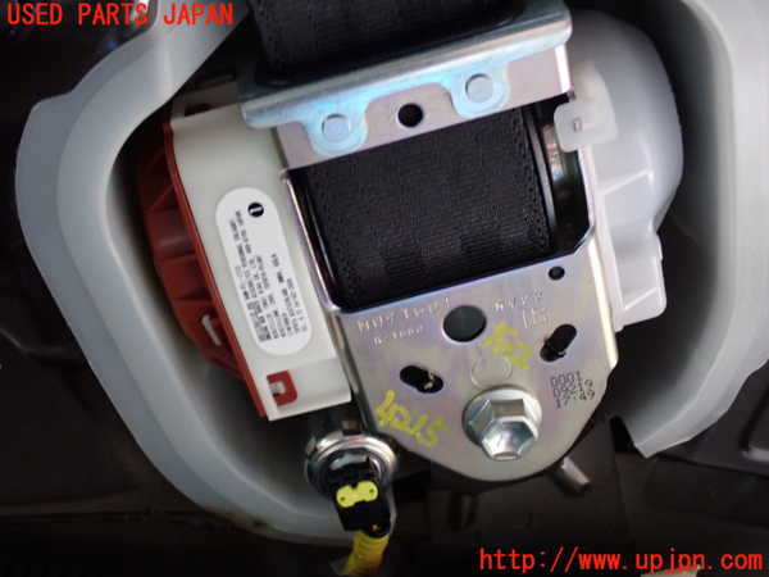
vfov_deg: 29.1
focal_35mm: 50
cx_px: 384
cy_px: 288
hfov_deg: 38.2
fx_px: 1111
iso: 800
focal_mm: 9.01
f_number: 3.2
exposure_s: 1/13
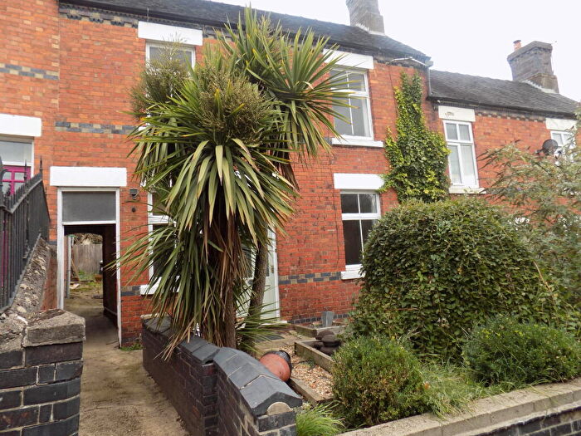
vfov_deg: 58.9
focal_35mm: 23
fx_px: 386
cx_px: 290
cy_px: 218
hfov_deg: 73.9
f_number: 3.1
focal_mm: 4
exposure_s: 1/160
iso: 80
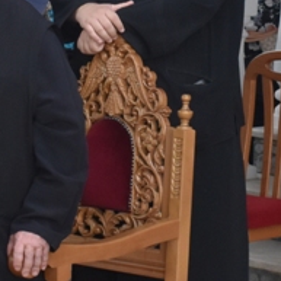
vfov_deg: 8.1
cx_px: 237
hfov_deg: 8.1
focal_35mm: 216
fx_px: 1984
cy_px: 21
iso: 900
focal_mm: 32
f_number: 4.5
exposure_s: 1/125
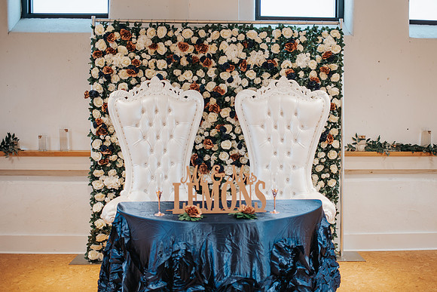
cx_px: 243
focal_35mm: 40
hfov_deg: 48.6
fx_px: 483
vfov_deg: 33.6
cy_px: 143
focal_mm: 35
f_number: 1.8
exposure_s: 1/320
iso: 320
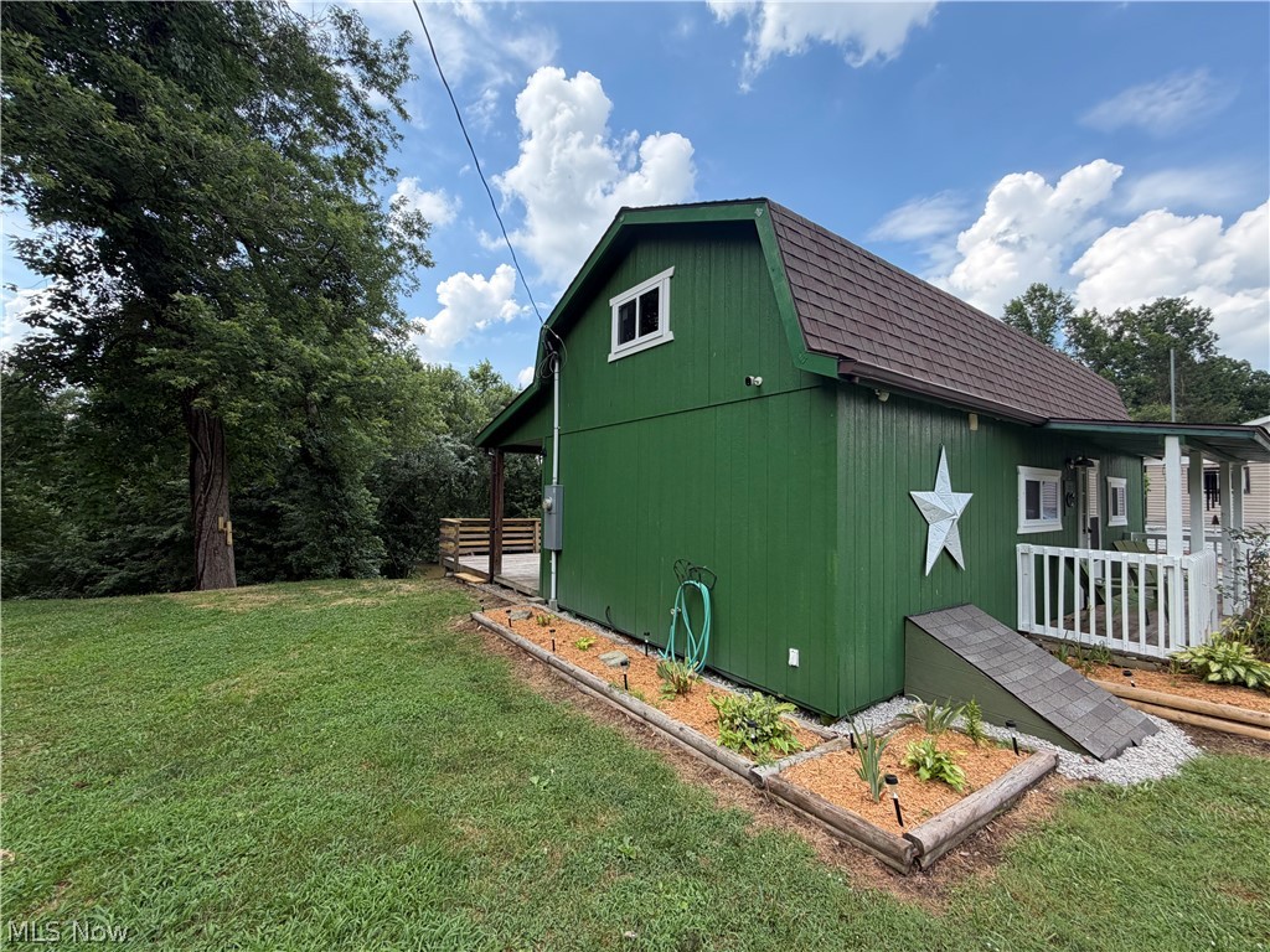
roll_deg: -1.0
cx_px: 635
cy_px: 476
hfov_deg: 102.1
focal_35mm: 14
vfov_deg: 85.7
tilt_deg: +2.5
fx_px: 514
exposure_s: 1/651
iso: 40
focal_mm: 2.22
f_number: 2.2
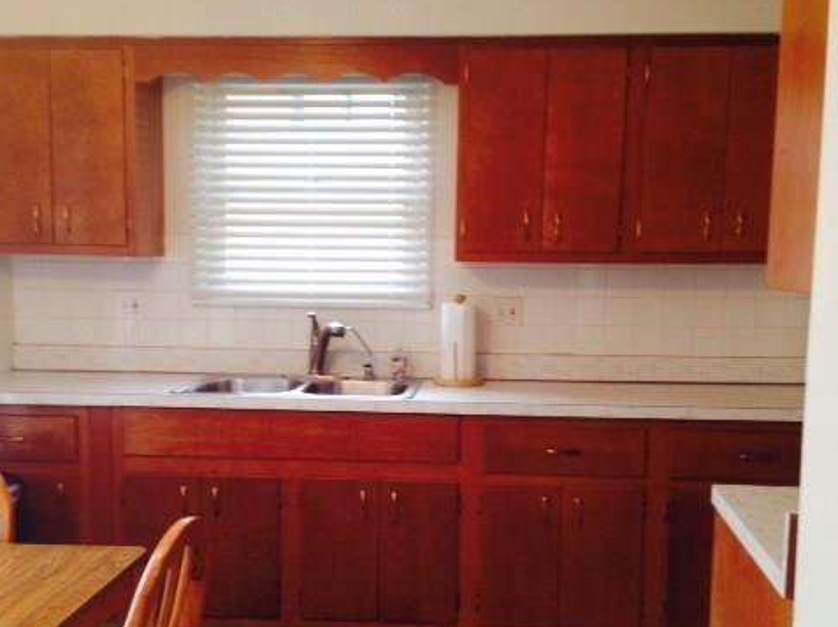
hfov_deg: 40.5
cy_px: 383
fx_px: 1137
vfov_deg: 30.7
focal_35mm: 47
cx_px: 416
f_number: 2.4
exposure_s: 1/24
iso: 50
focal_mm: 4.28
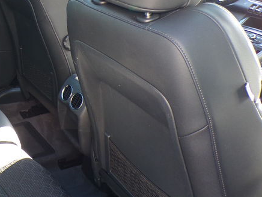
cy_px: 73
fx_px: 416
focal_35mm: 55
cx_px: 13
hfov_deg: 32.7
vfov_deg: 26.5
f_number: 3
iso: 131
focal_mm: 4.3
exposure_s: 1/34
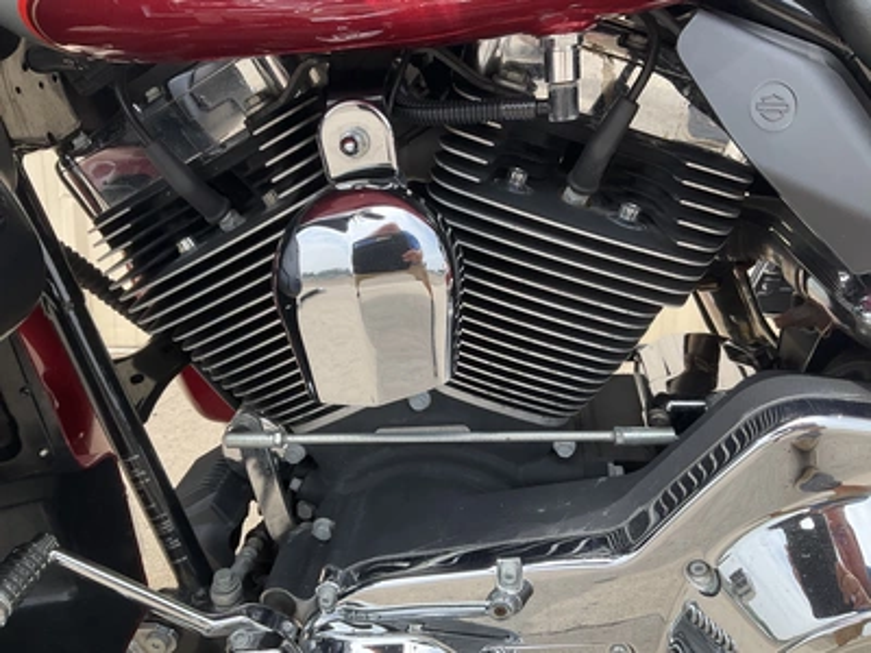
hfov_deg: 61.7
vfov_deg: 48.2
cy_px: 326
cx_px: 436
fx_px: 730
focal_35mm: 29
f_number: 1.8
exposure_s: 1/442
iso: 25
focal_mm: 3
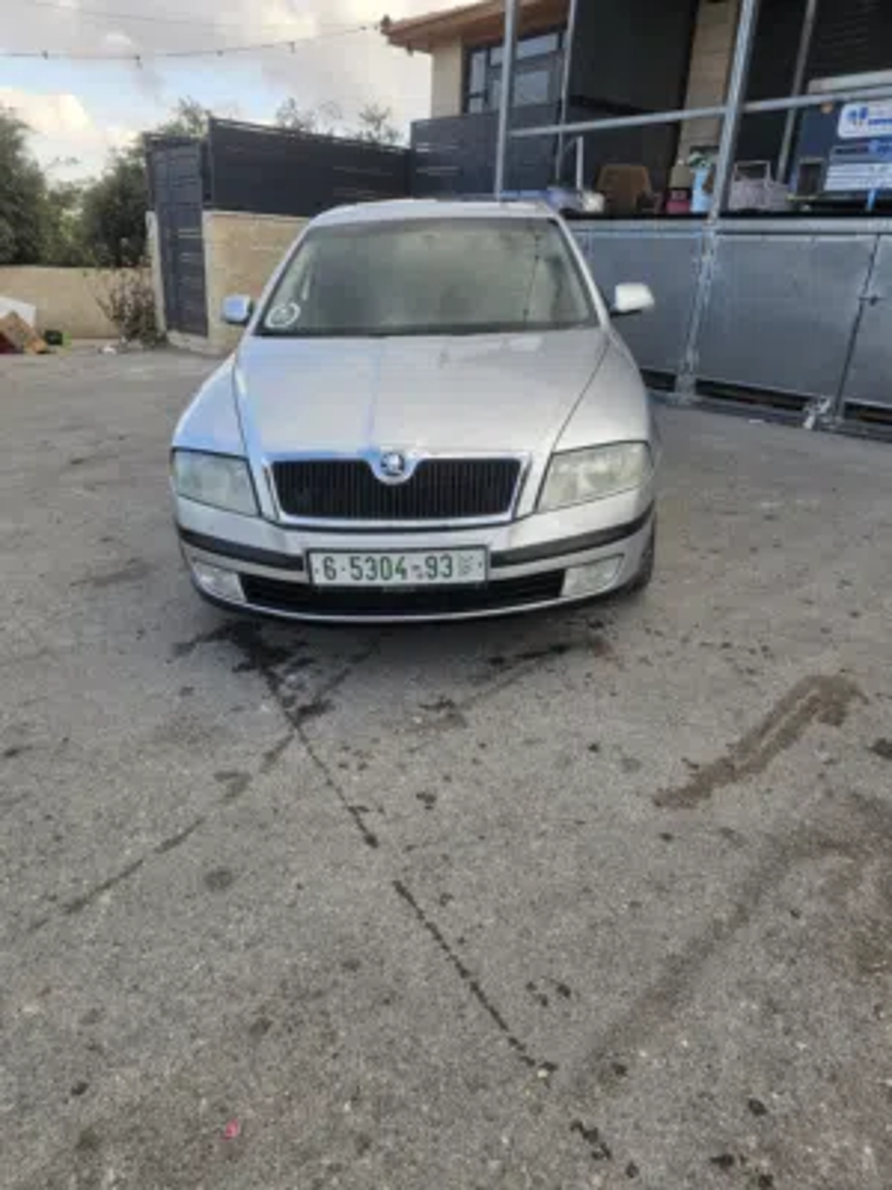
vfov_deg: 73.9
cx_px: 446
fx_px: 790
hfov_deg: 58.9
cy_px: 595
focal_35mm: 23
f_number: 1.7
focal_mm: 6.3
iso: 16
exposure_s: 1/180
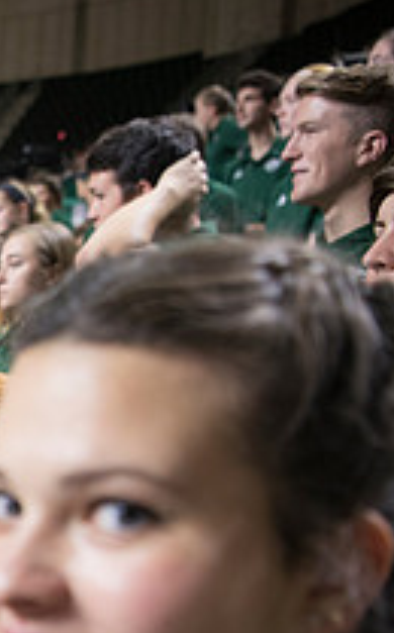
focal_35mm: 68
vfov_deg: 29.0
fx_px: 1172
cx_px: -324
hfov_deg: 16.0
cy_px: 577
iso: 2000
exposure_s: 1/200
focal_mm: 24
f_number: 2.8
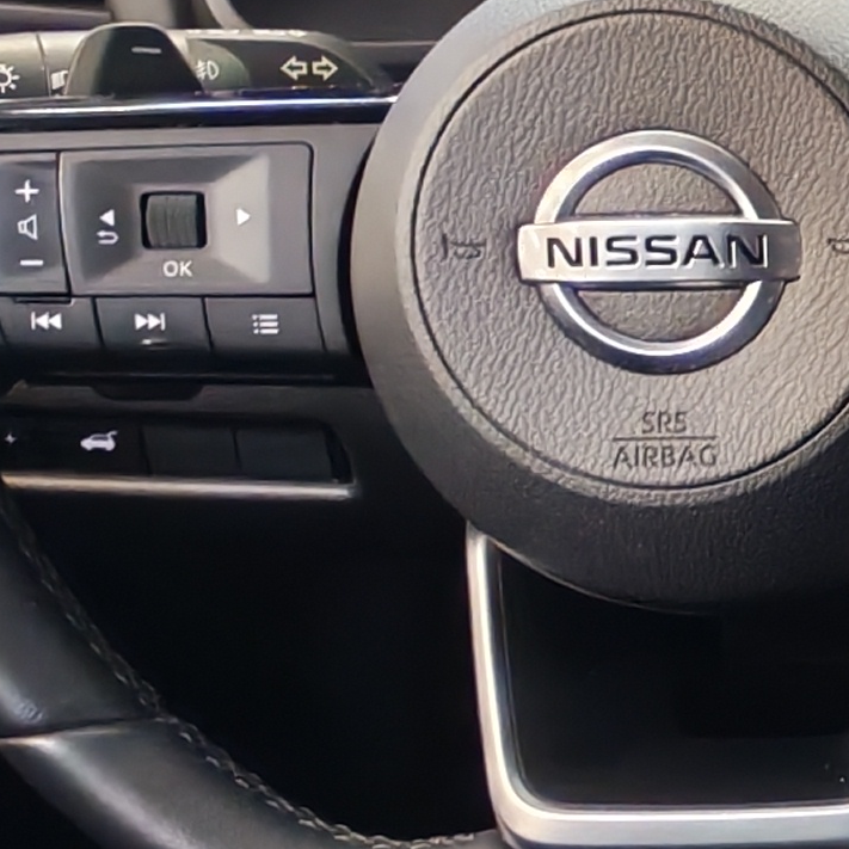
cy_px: 794
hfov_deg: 9.1
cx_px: 2330
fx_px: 4523
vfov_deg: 10.7
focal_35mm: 163
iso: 800
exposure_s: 1/50
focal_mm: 6.12
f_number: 1.9
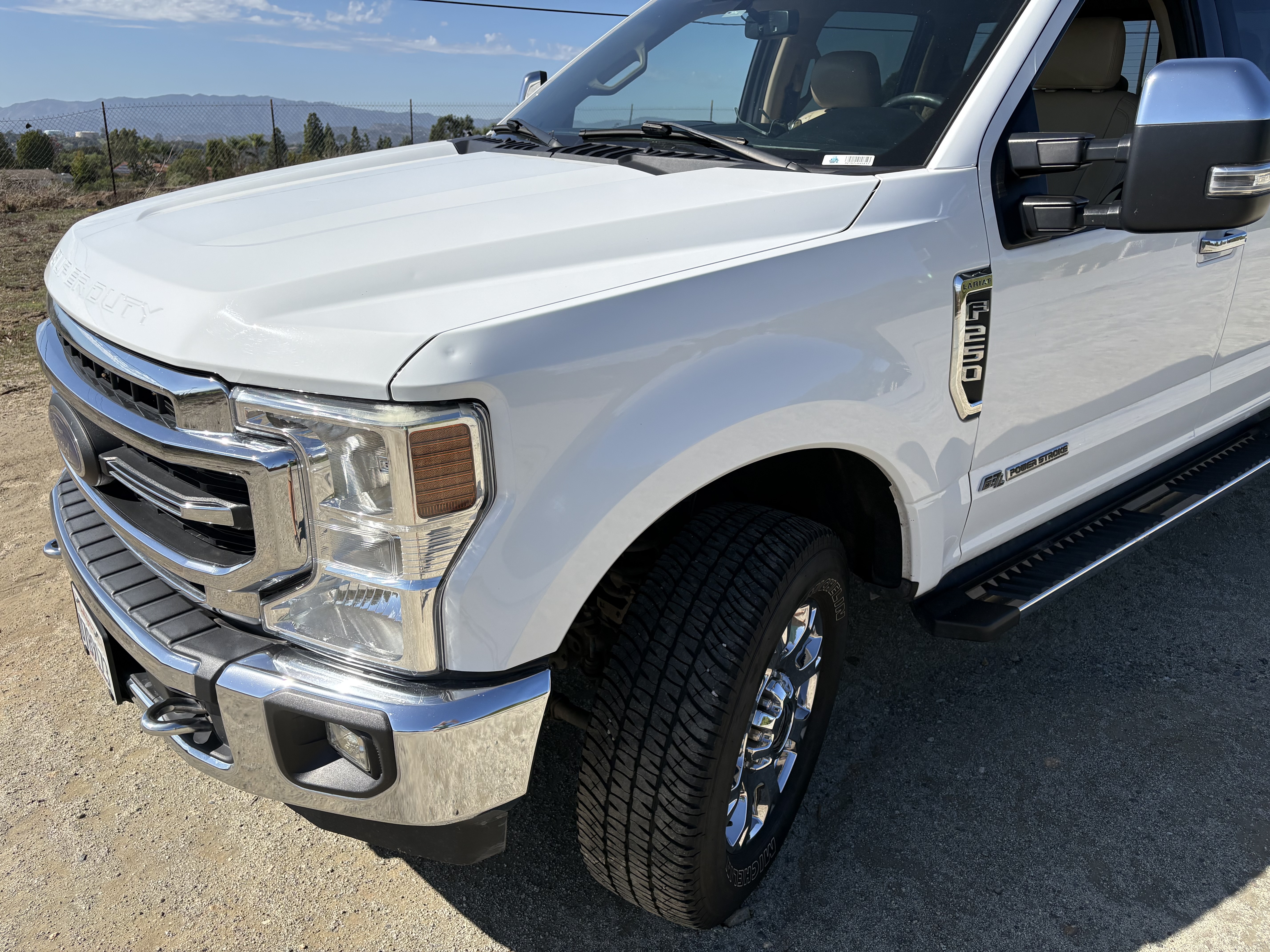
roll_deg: -1.0
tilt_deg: -19.2
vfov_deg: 53.1
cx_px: 635
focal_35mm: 26
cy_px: 476
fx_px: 954
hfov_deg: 67.3
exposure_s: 1/4608
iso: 50
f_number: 1.6
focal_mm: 5.96
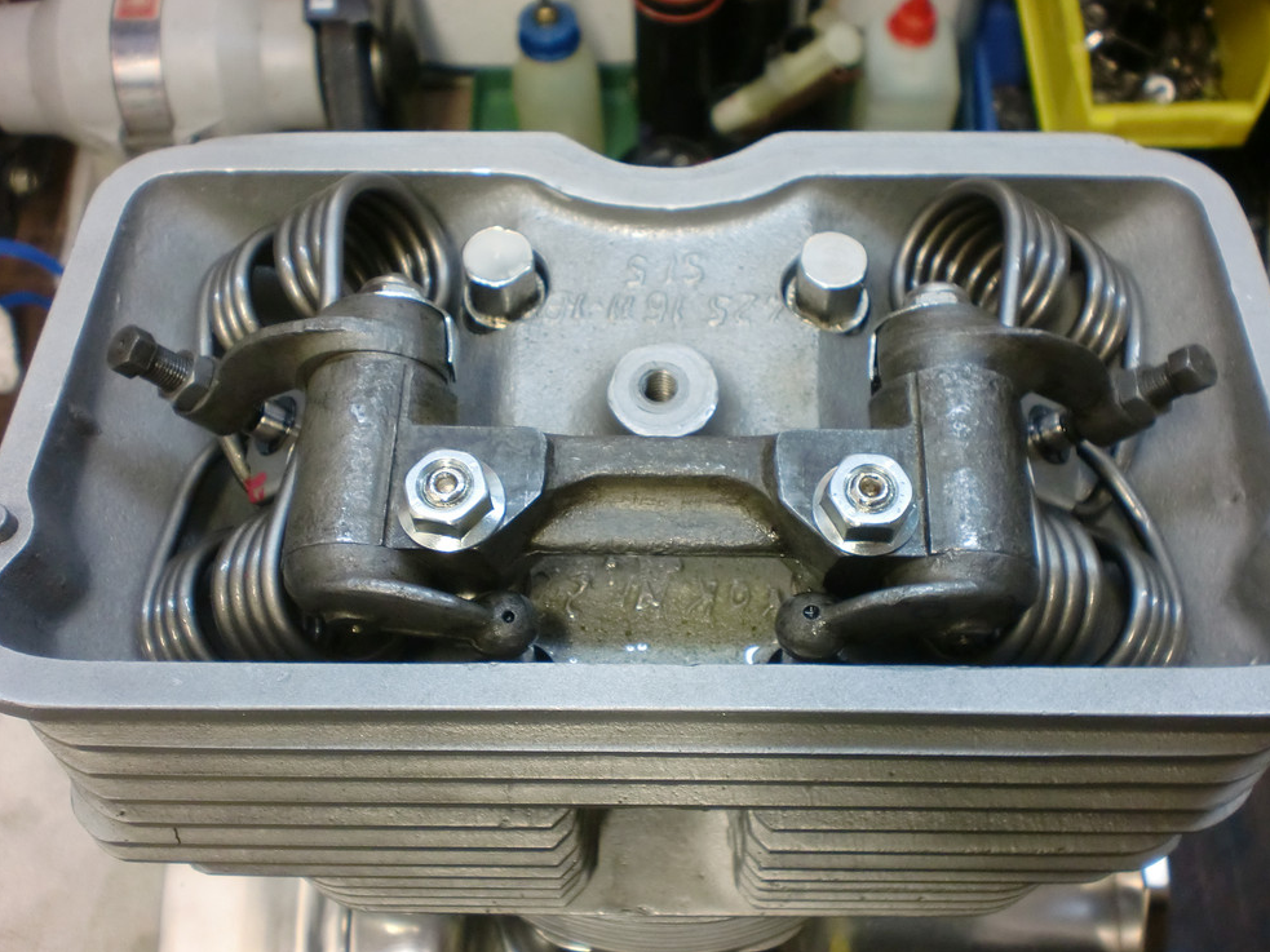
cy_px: 483
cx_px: 674
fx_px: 1394
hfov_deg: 49.0
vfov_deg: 37.7
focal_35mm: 38
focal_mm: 6.3
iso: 250
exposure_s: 1/60
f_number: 3.1
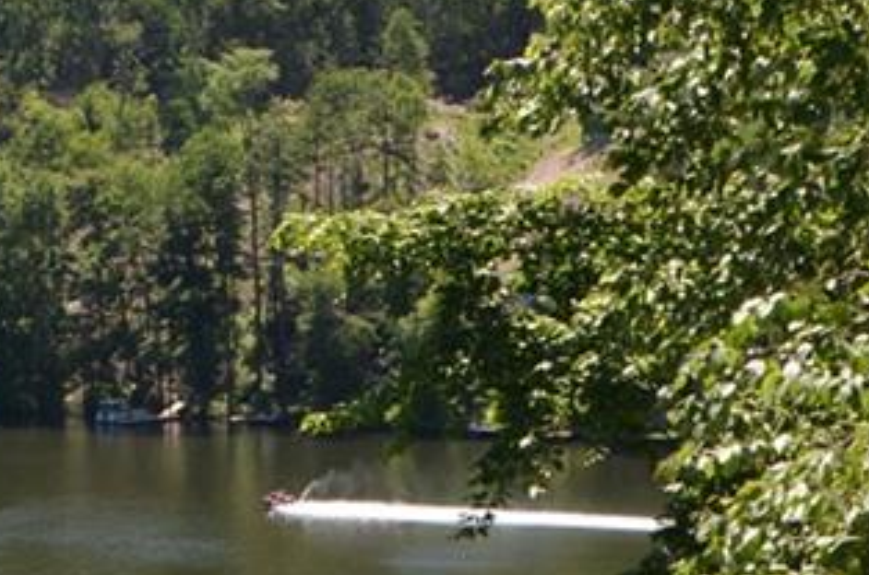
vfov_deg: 15.3
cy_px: 499
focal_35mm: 88
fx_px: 2120
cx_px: 224
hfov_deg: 23.0
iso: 100
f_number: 5.6
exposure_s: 1/250
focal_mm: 18
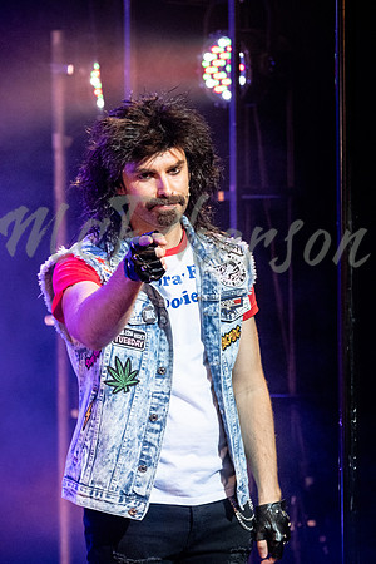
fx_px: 2914
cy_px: 282
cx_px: 188
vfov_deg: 11.1
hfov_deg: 7.4
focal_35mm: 186
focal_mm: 124.3
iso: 3200
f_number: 4.5
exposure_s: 1/250
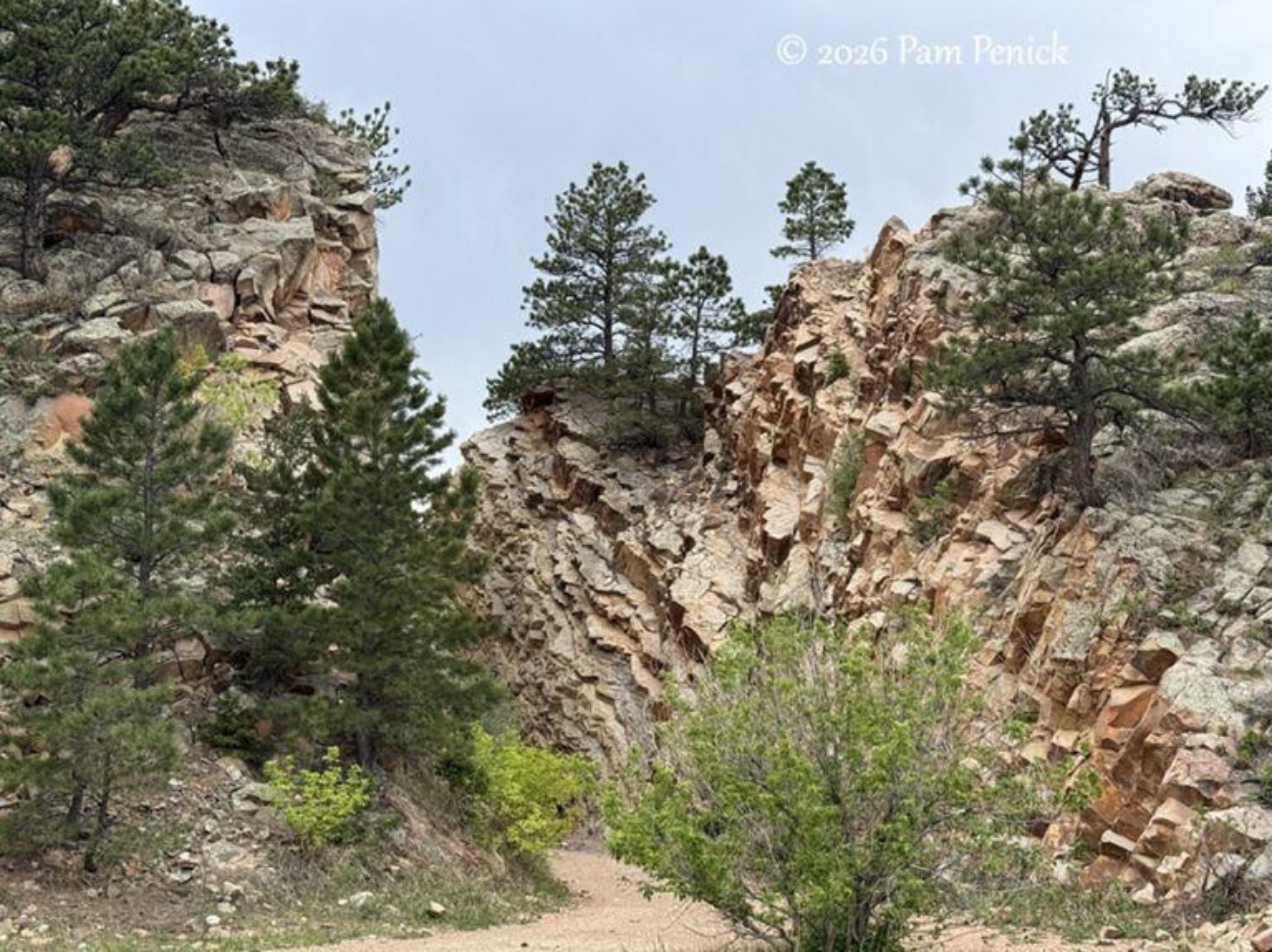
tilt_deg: +11.1
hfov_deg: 39.7
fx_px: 1763
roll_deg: -0.3
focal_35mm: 48
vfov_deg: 30.2
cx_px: 636
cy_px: 476
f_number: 1.78
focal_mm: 6.76
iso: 80
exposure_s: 1/1285
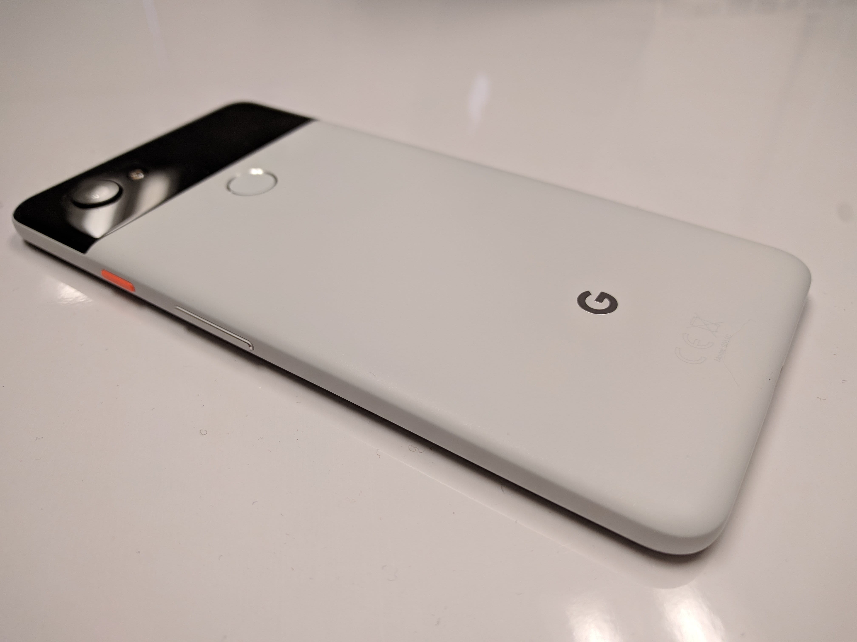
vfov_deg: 53.1
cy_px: 321
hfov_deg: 67.3
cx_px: 428
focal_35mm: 26
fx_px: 644
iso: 122
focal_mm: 4.67
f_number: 2
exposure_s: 1/125
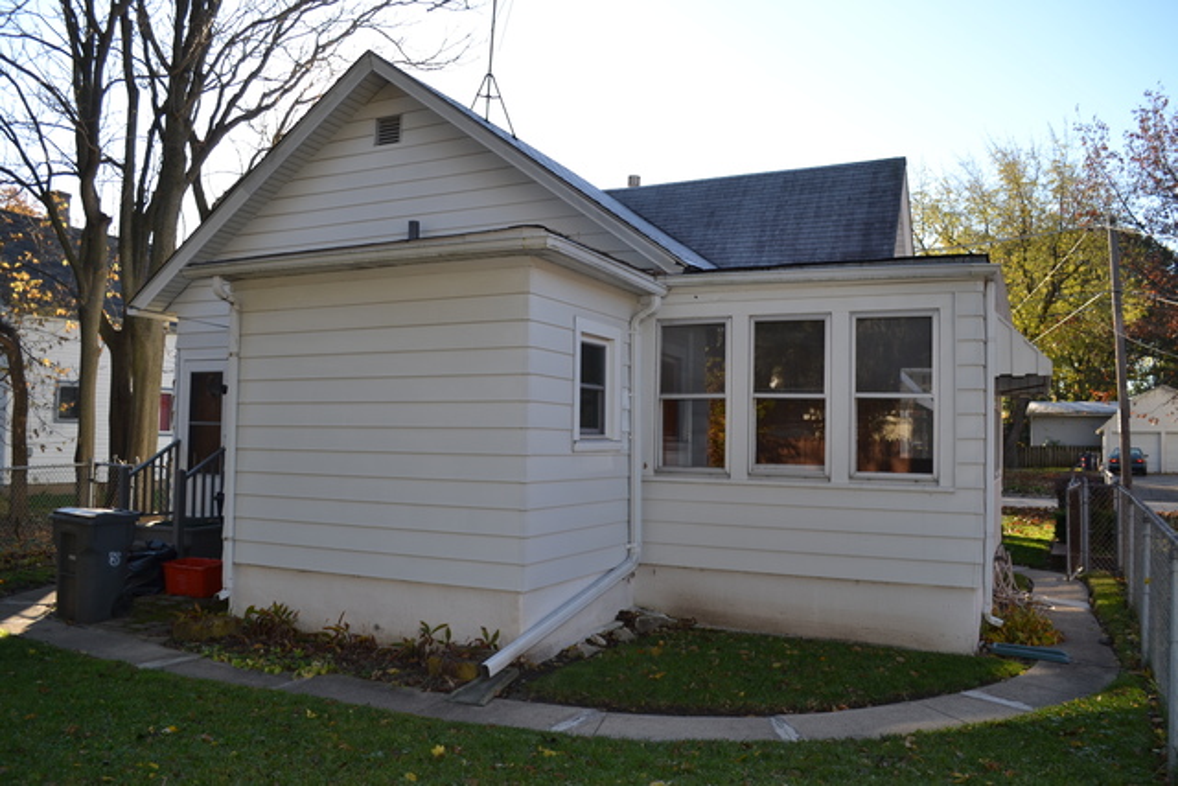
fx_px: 884
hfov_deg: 67.4
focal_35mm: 27
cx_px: 589
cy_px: 393
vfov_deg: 48.0
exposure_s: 1/200
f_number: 5
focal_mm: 18
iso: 100
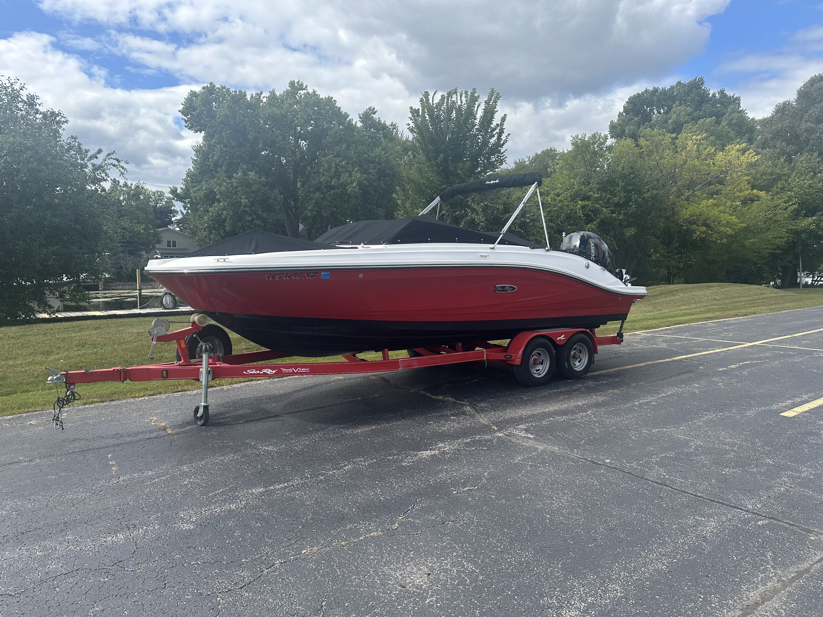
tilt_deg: -3.9
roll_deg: +1.0
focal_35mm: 24
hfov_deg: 71.6
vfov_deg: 56.8
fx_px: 571
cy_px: 308
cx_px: 412
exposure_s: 1/2591
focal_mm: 6.86
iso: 80
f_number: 1.78
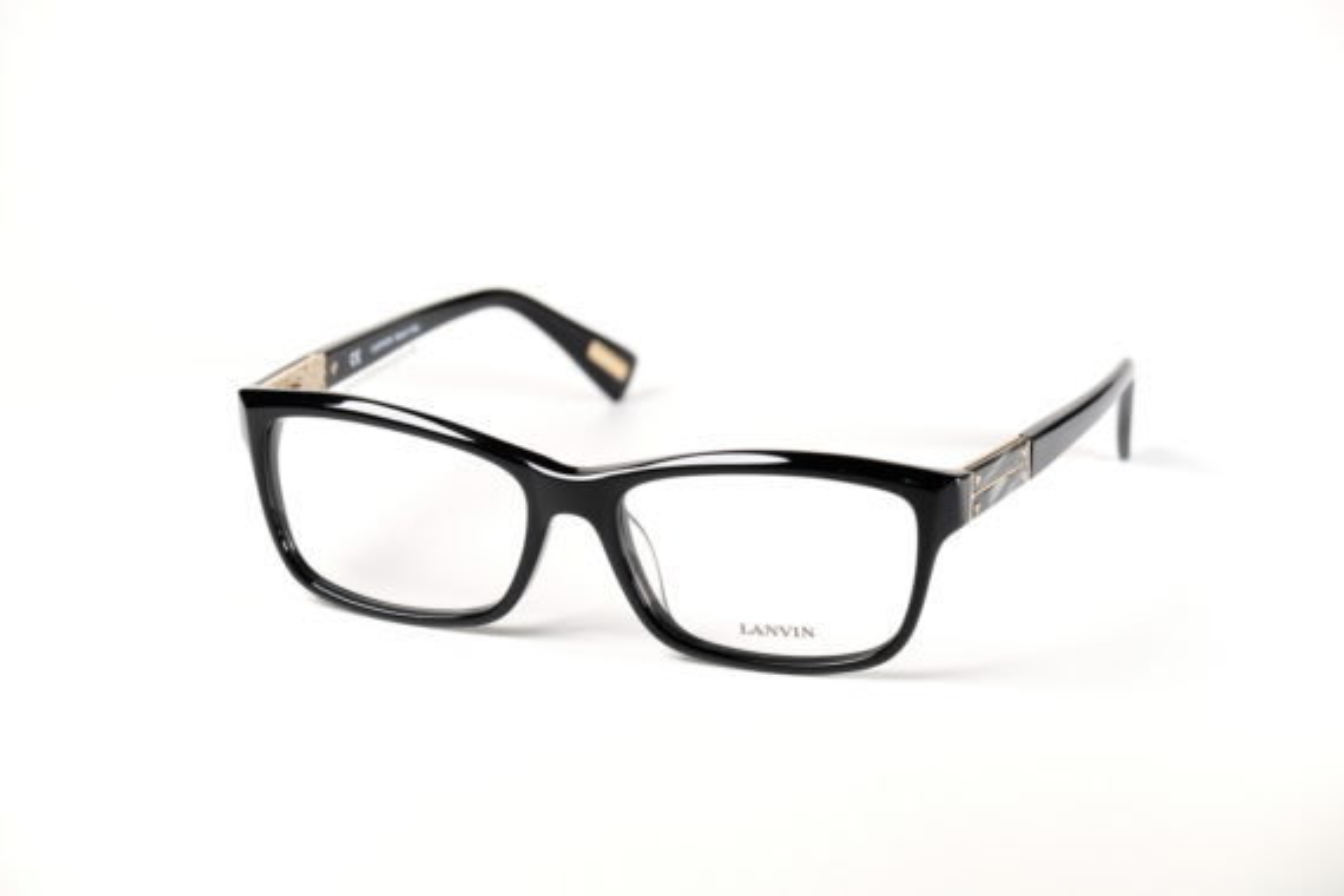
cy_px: 448
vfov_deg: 7.1
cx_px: 672
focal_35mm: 194
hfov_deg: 10.6
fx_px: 7242
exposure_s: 1/40
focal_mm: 129.2
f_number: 7.1
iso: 800
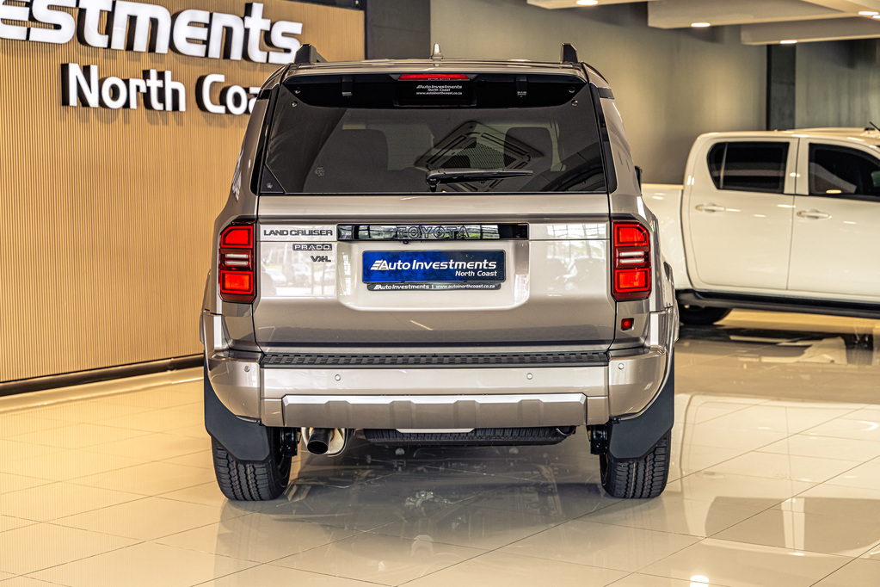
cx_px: 440
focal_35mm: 59
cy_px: 294
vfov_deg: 23.0
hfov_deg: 33.9
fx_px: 1442
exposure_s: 1/125
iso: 500
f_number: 4.5
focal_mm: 59
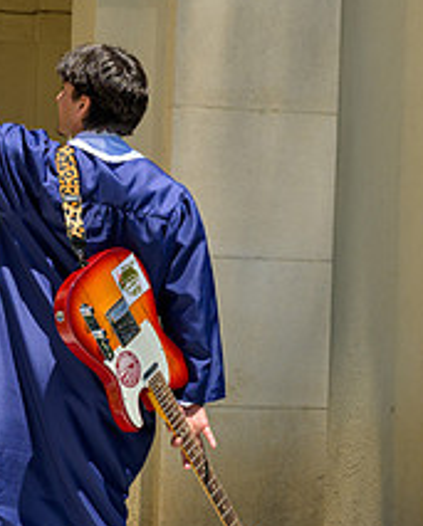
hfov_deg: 14.9
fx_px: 1608
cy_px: 207
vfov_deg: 18.6
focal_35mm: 103
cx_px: 79
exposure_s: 1/5000
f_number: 4
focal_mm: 52
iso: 800
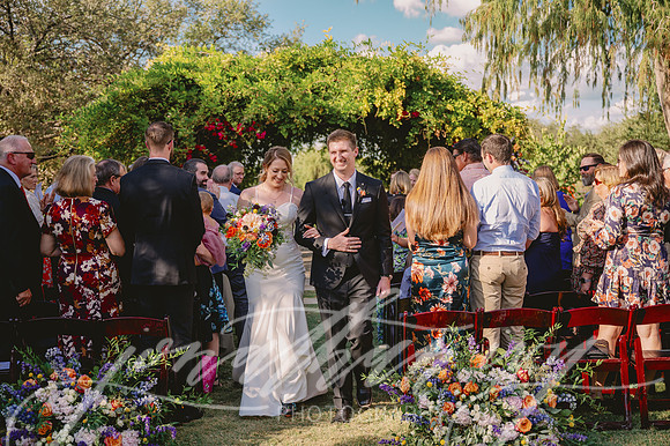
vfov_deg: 31.2
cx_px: 335
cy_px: 223
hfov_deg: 45.5
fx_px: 800
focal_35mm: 43
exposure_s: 1/640
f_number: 2.8
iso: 100
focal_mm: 43
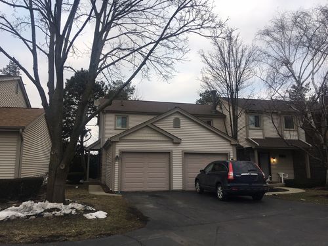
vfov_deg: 48.2
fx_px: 275
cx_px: 164
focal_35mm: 29
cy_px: 123
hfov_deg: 61.7
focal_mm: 4.15
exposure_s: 1/120
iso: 32
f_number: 2.2
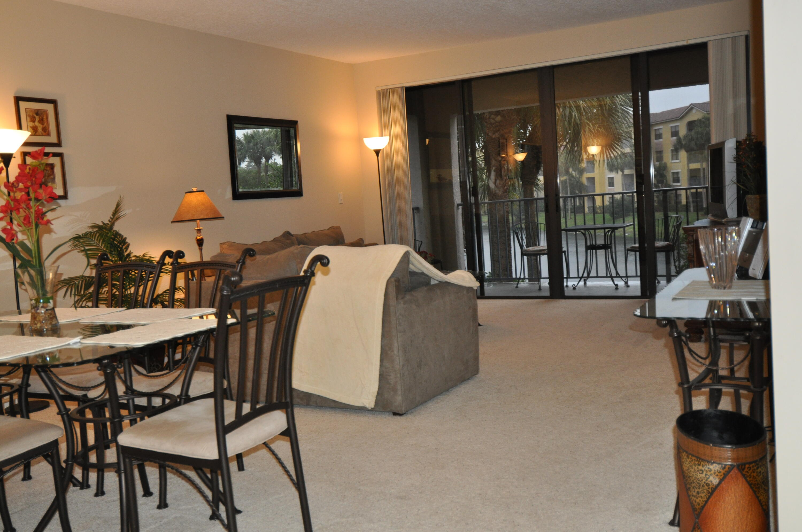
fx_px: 801
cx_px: 401
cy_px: 266
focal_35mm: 36
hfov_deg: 53.2
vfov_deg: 36.8
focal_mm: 24
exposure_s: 1/60
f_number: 4
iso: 800
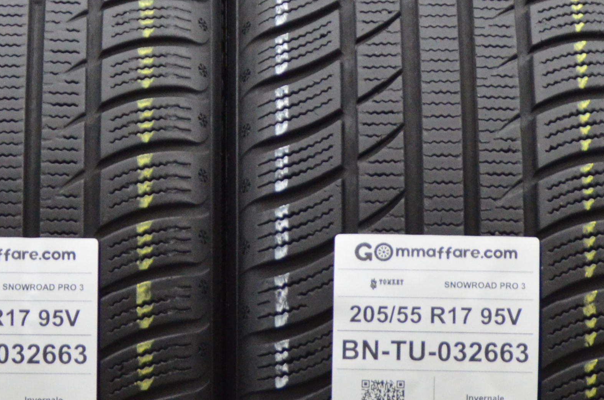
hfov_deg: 11.6
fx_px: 2980
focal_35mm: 178
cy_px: 236
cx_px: 233
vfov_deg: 7.7
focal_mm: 38
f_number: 4.5
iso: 1600
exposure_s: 1/30
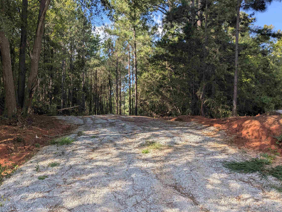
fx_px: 253
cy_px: 103
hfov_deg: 58.1
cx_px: 122
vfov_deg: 45.4
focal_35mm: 31
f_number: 1.73
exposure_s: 1/1017
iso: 48
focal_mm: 4.38
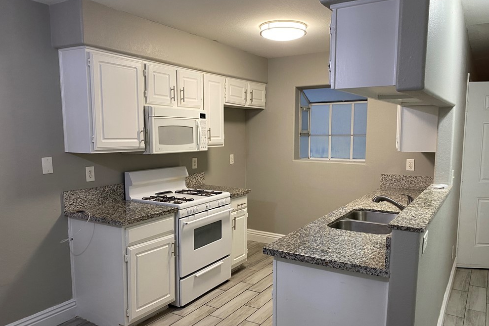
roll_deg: -1.1
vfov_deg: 46.3
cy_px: 183
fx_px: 380
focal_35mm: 28
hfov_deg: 65.5
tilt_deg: -7.9
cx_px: 252
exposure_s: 1/60
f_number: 1.8
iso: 125
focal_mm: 4.25
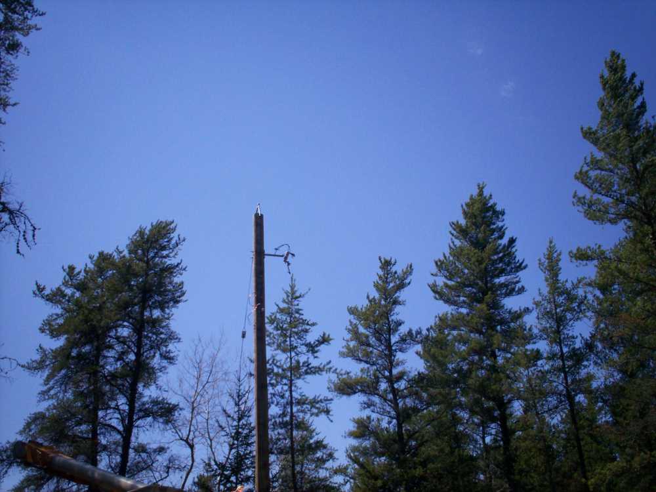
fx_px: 682
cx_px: 328
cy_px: 246
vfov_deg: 39.7
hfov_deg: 51.4
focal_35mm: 36
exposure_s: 1/917
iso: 100
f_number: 4.5
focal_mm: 6
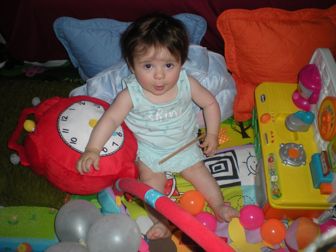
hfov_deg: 49.0
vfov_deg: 37.7
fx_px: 369
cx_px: 168
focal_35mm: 38
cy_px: 126
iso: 64
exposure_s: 1/60
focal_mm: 6.3
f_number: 3.1
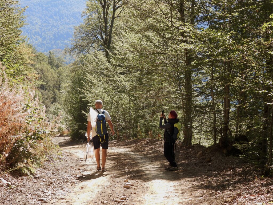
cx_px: 136
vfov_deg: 22.6
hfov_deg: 29.8
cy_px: 102
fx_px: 513
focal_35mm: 65
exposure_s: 1/320
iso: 100
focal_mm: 11.7
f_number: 3.5
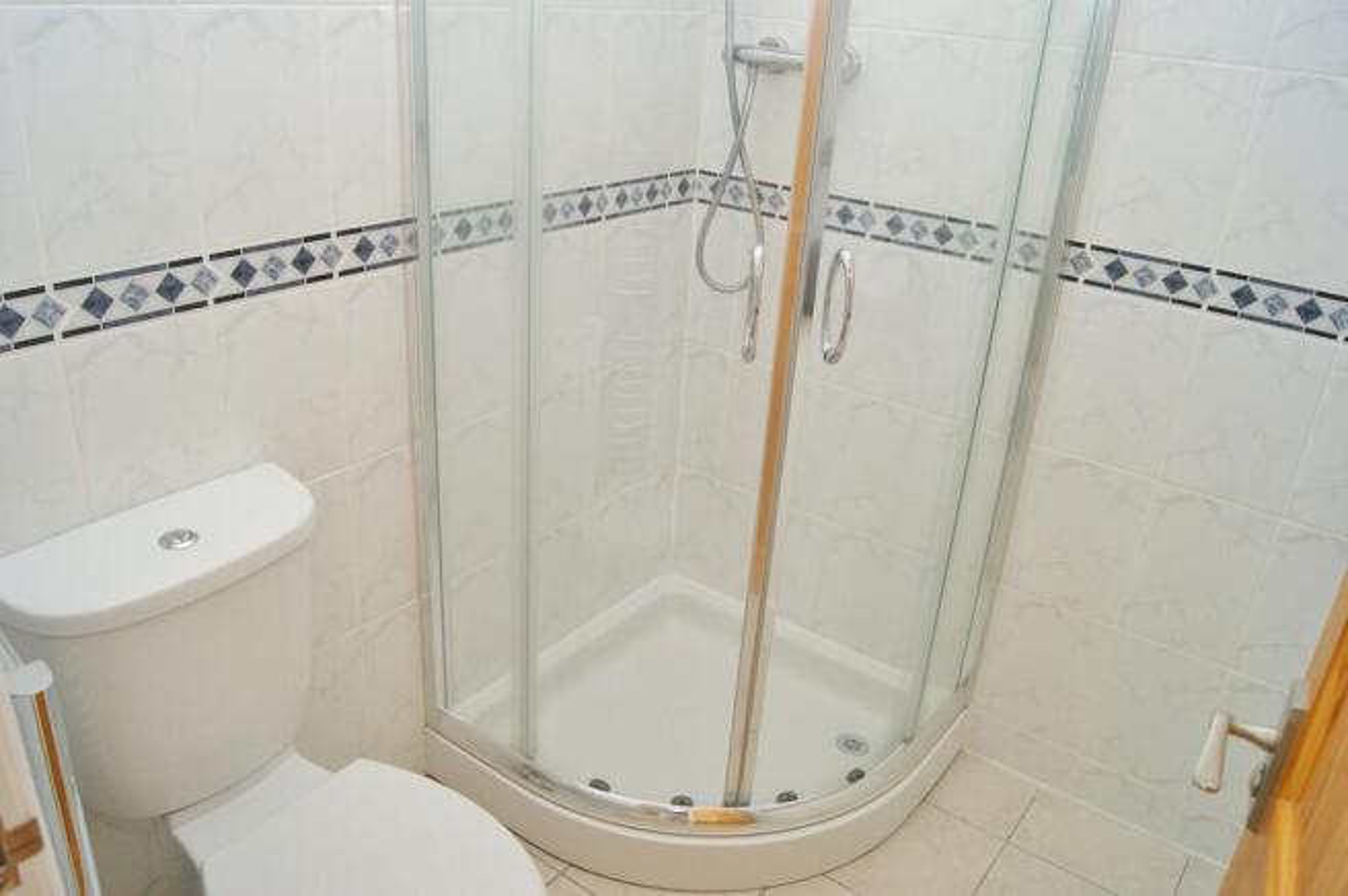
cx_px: 674
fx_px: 1010
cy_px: 448
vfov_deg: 47.8
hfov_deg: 67.4
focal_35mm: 27
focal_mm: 18
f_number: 5.6
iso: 400
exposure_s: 1/60
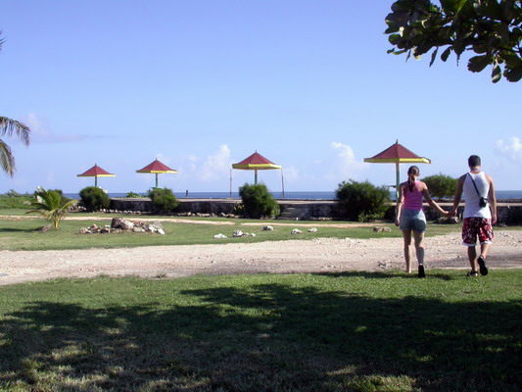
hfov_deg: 49.0
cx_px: 261
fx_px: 573
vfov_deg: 37.7
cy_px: 196
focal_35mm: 38
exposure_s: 1/297
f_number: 7.5
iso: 100
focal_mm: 7.85
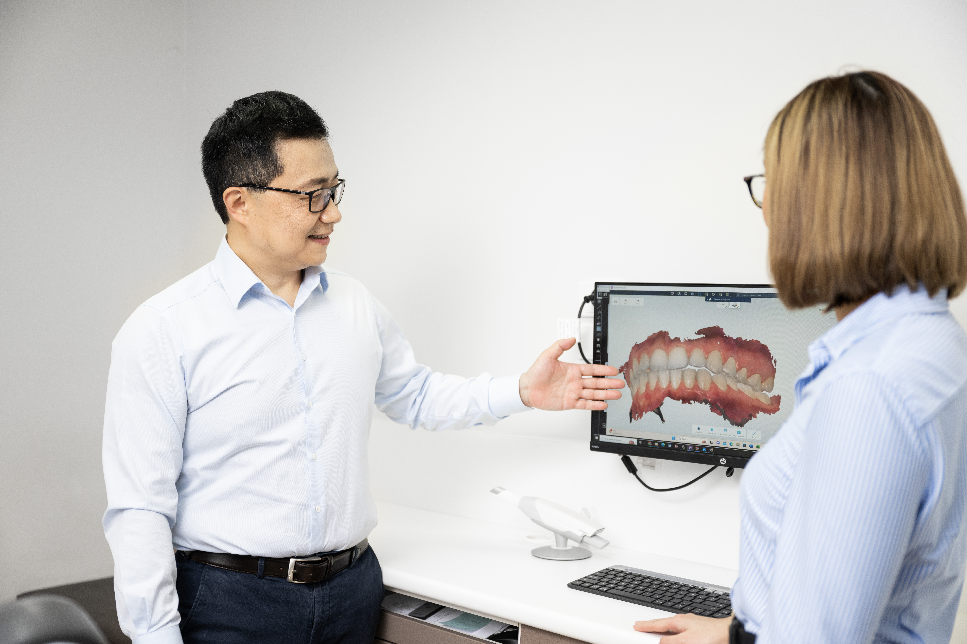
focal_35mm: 40
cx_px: 484
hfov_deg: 48.5
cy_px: 322
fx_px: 1074
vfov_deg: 33.4
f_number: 2.8
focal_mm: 40
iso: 500
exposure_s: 1/200
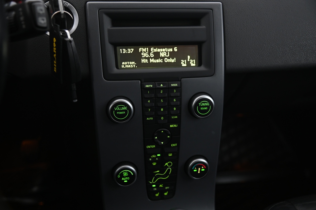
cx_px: 158
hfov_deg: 50.7
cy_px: 105
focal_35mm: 38
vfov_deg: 35.0
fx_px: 333
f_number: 4
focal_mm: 38
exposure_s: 1/13
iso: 2000
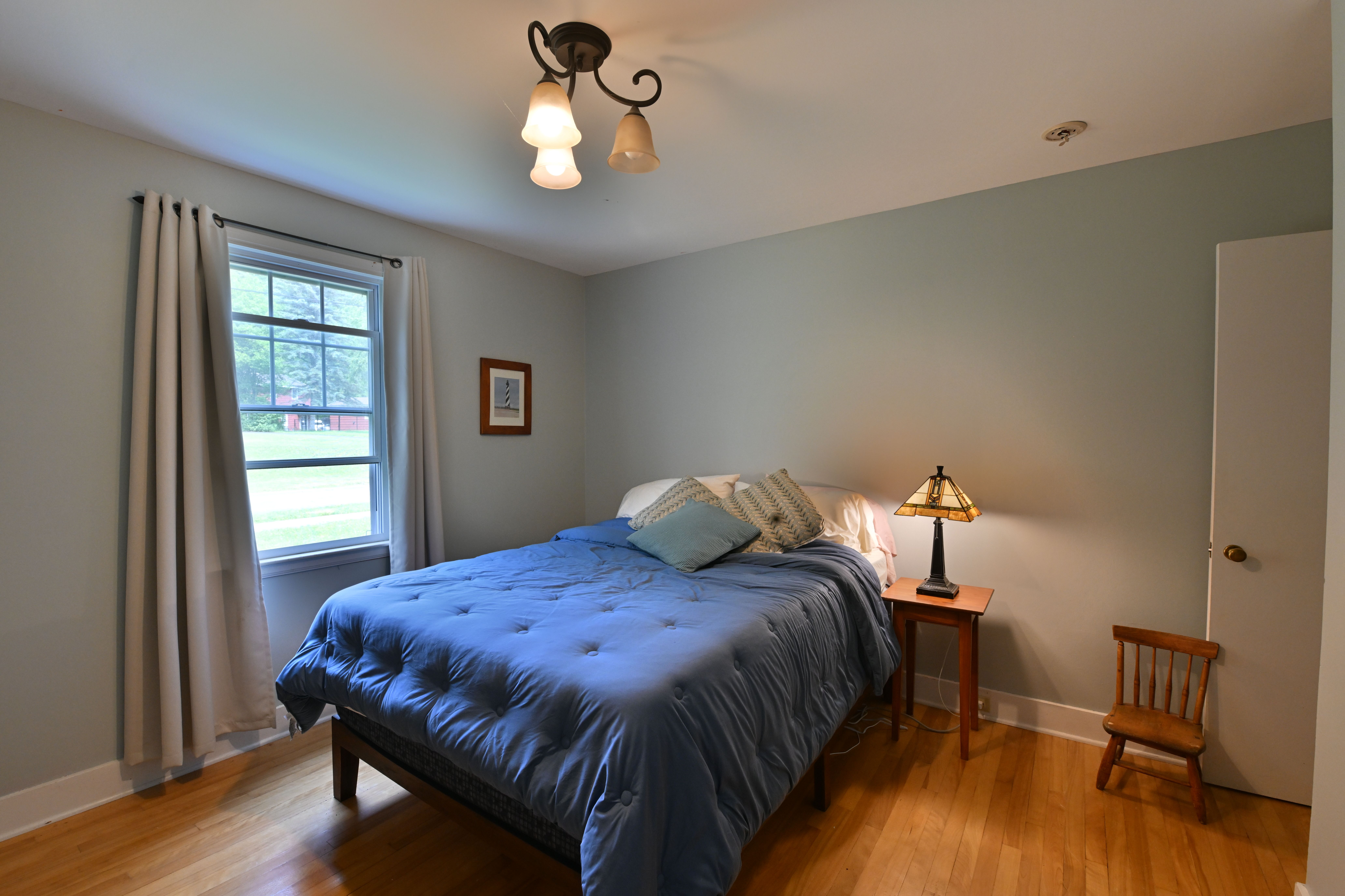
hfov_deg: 100.4
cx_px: 672
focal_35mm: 15
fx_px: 560
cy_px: 448
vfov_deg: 77.3
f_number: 8
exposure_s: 1/60
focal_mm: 15
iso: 1600
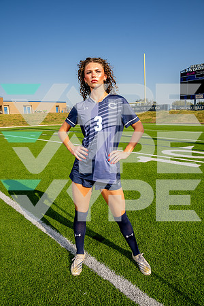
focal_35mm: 24
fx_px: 204
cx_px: 102
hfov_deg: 53.1
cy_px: 153
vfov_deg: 73.7
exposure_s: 1/125
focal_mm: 24
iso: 50
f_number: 7.1
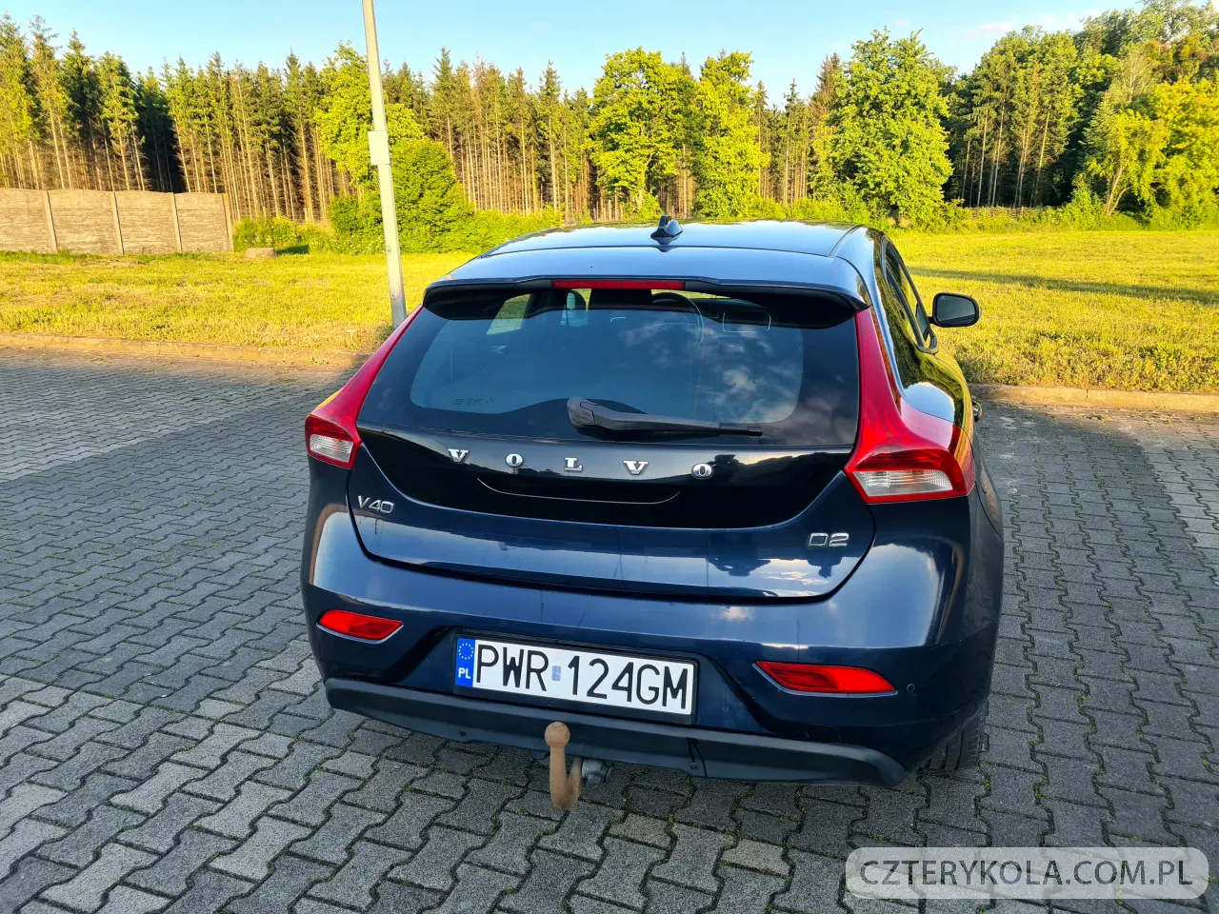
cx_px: 610
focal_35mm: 26
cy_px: 457
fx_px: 916
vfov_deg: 53.1
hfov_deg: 67.3
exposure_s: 1/385
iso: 50
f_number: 1.8
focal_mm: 5.4
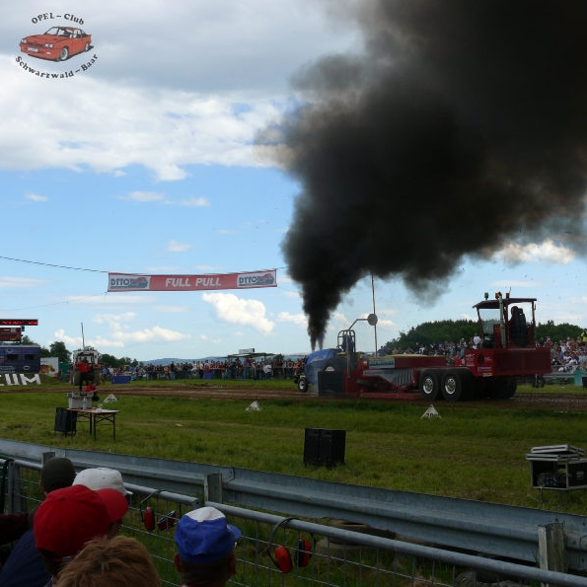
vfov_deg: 30.0
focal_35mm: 57
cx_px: 393
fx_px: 1094
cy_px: 292
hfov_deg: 29.8
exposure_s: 1/320
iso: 100
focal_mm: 10.2
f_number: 5.6
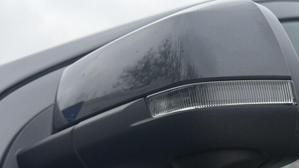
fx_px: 579
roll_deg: +0.9
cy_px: 146
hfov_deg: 28.8
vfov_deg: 16.3
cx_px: 202
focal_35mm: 73
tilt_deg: +13.4
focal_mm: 6.76
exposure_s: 1/2273
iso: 100
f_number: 1.78
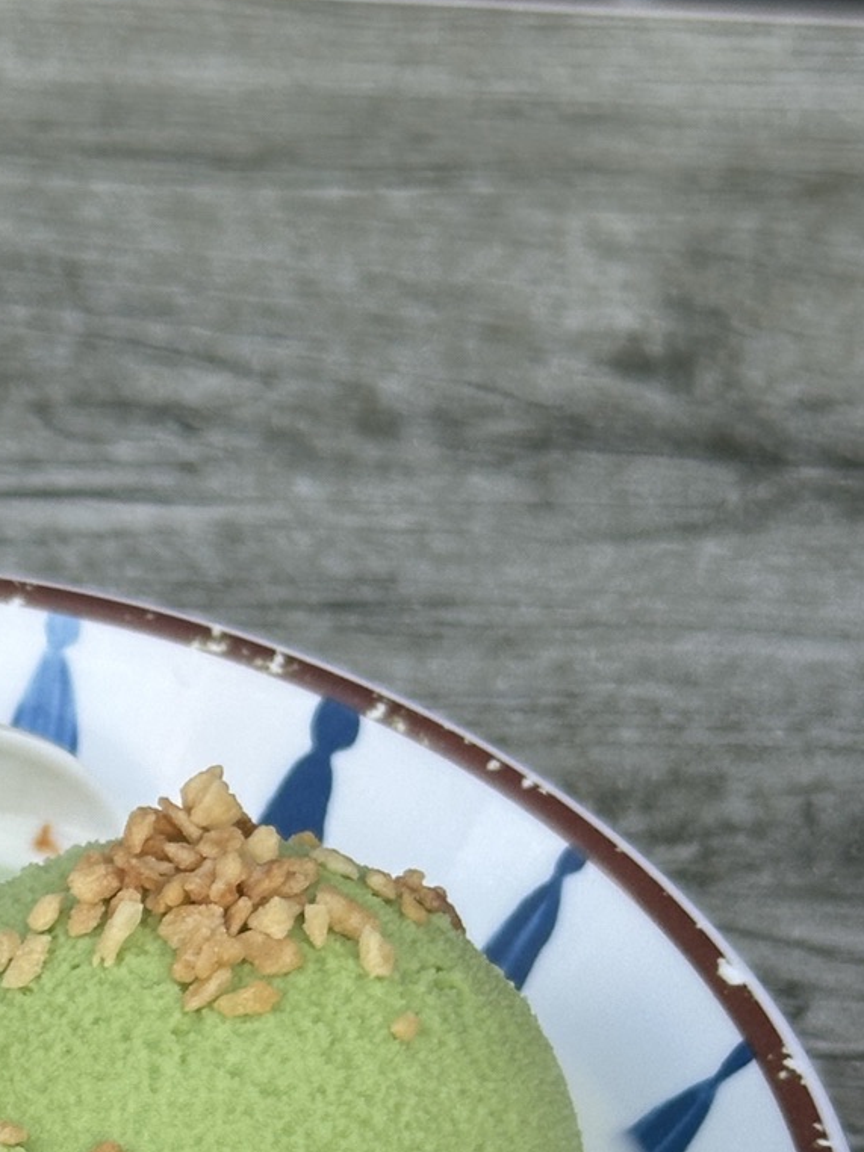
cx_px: -263
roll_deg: -2.8
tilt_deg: -40.1
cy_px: 1126
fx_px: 4196
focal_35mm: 126
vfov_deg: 15.4
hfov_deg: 11.4
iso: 64
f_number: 1.78
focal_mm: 6.86
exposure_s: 1/412
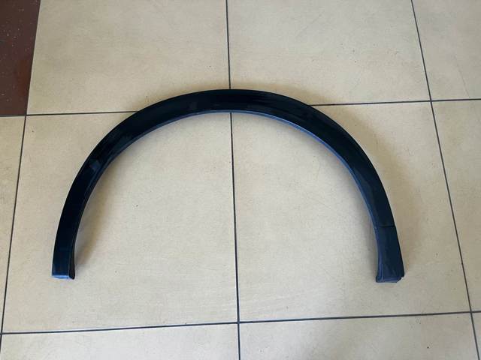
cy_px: 180
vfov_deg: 53.1
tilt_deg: -75.6
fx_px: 361
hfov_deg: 67.3
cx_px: 240
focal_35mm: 26
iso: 80
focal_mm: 5.1
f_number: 1.6
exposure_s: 1/50
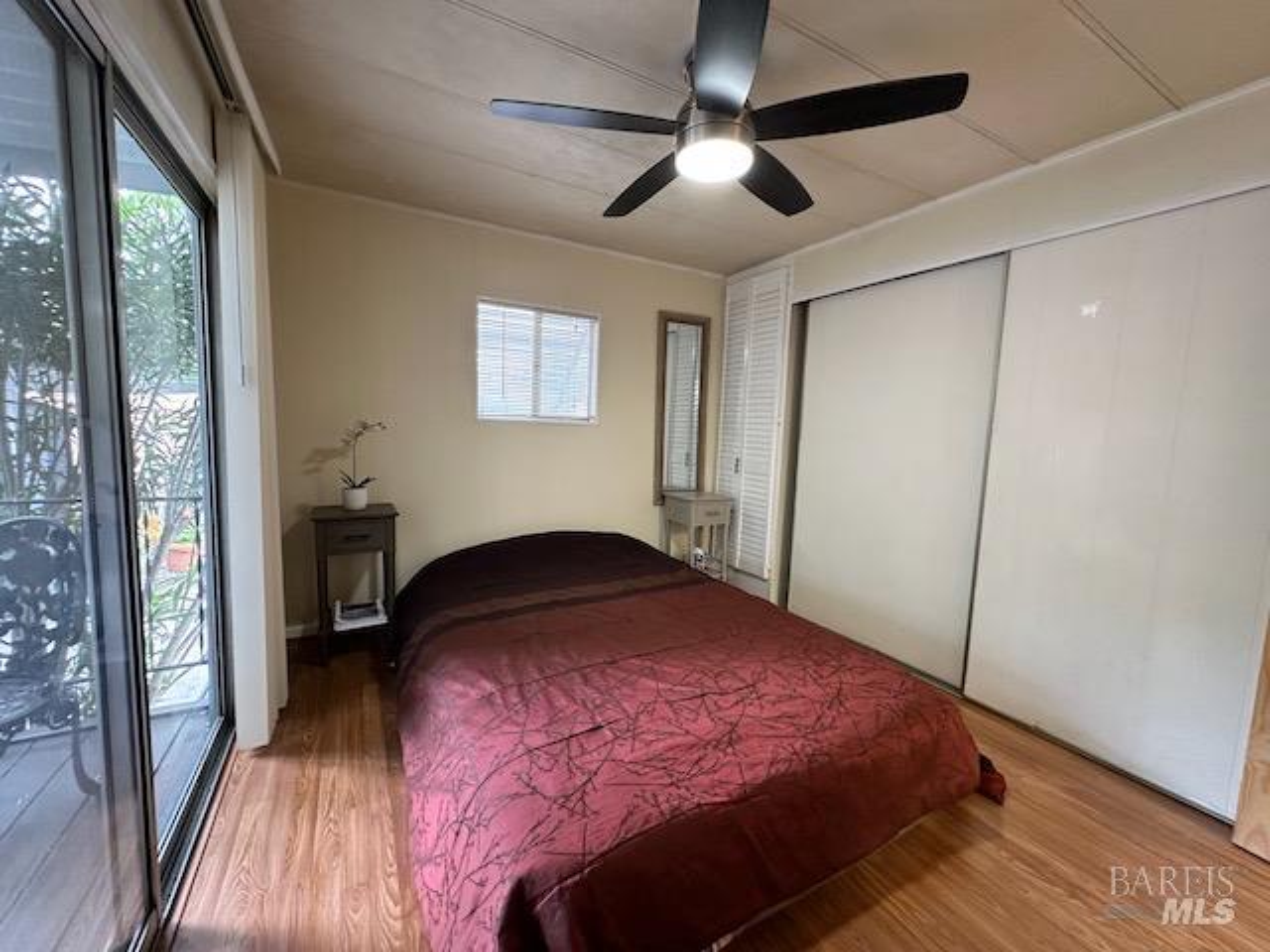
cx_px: 635
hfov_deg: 102.1
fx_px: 514
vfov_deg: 85.7
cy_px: 476
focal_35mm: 14
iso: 200
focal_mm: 2.22
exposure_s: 1/60
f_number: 2.2
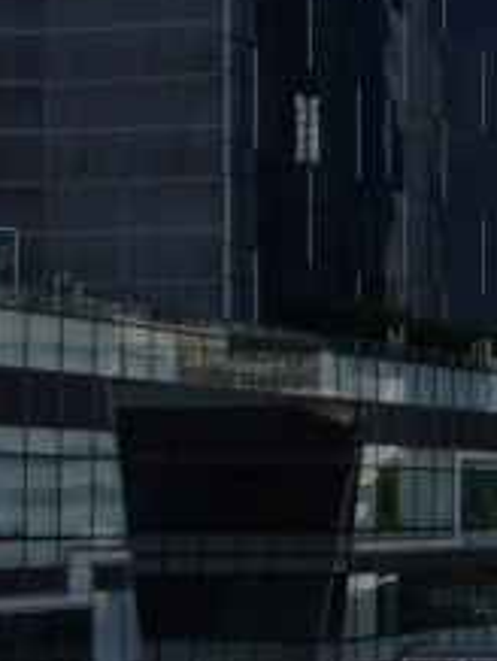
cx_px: 903
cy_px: 443
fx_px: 2656
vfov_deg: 14.2
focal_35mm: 139
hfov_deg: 10.1
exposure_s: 1/1672
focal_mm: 4.28
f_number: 2.4
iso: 64
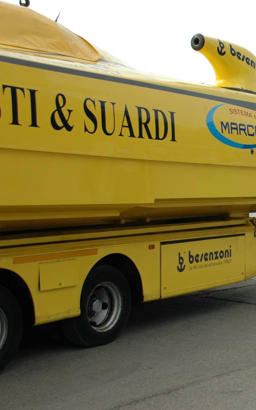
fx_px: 725
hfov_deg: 19.0
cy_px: 207
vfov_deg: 31.5
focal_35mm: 65
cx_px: 298
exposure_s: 1/500
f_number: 5.6
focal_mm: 28
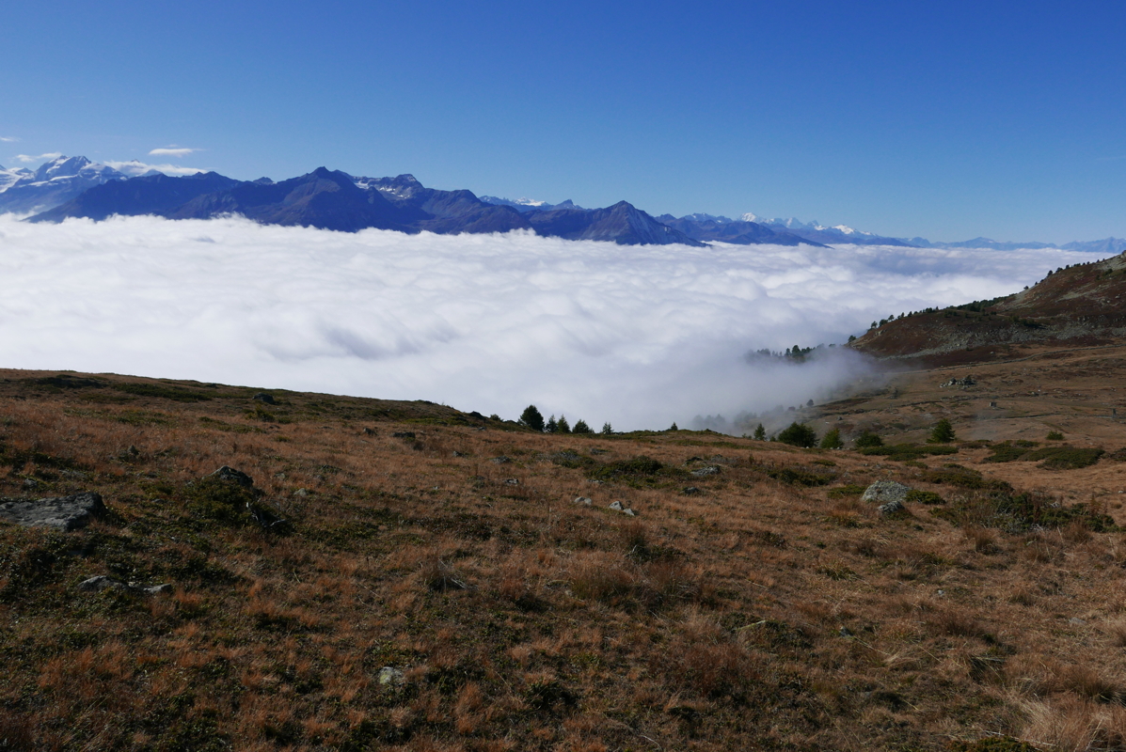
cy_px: 376
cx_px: 563
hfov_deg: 61.9
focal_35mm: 30
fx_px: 939
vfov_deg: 43.7
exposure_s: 1/2000
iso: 200
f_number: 5.6
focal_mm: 13.4
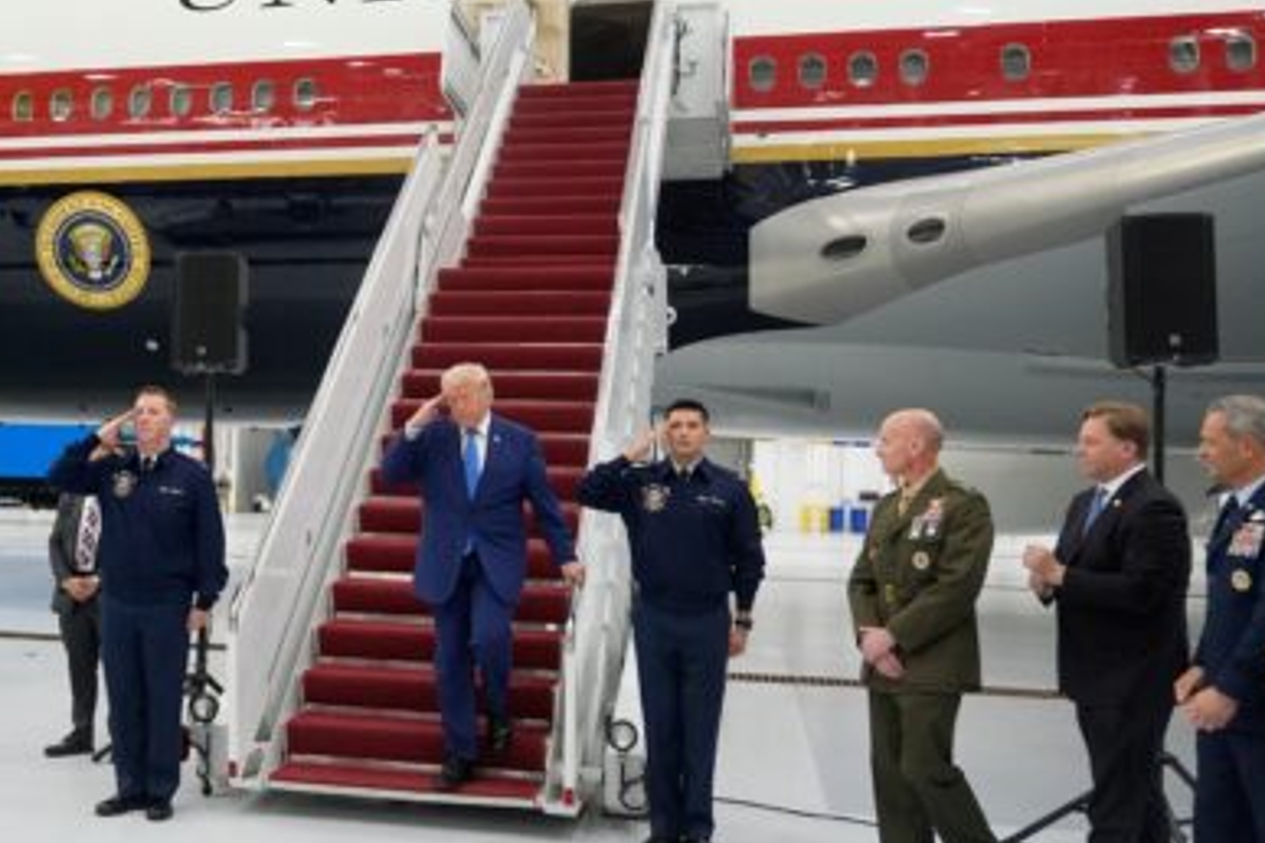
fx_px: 1581
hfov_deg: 42.5
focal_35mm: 45
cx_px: 350
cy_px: 435
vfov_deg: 29.9
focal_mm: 25
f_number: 2.8
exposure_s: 1/640
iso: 2500
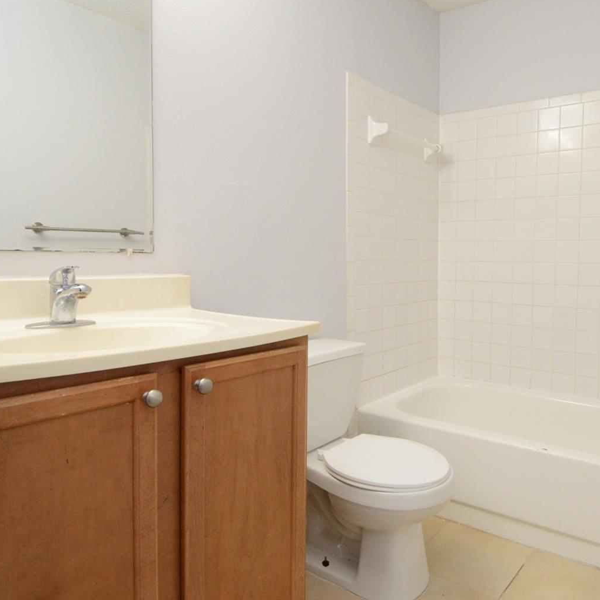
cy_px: 291
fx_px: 471
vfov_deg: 65.0
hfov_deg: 63.4
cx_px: 399
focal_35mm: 24
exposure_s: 1/80
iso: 1600
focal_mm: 12
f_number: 6.3
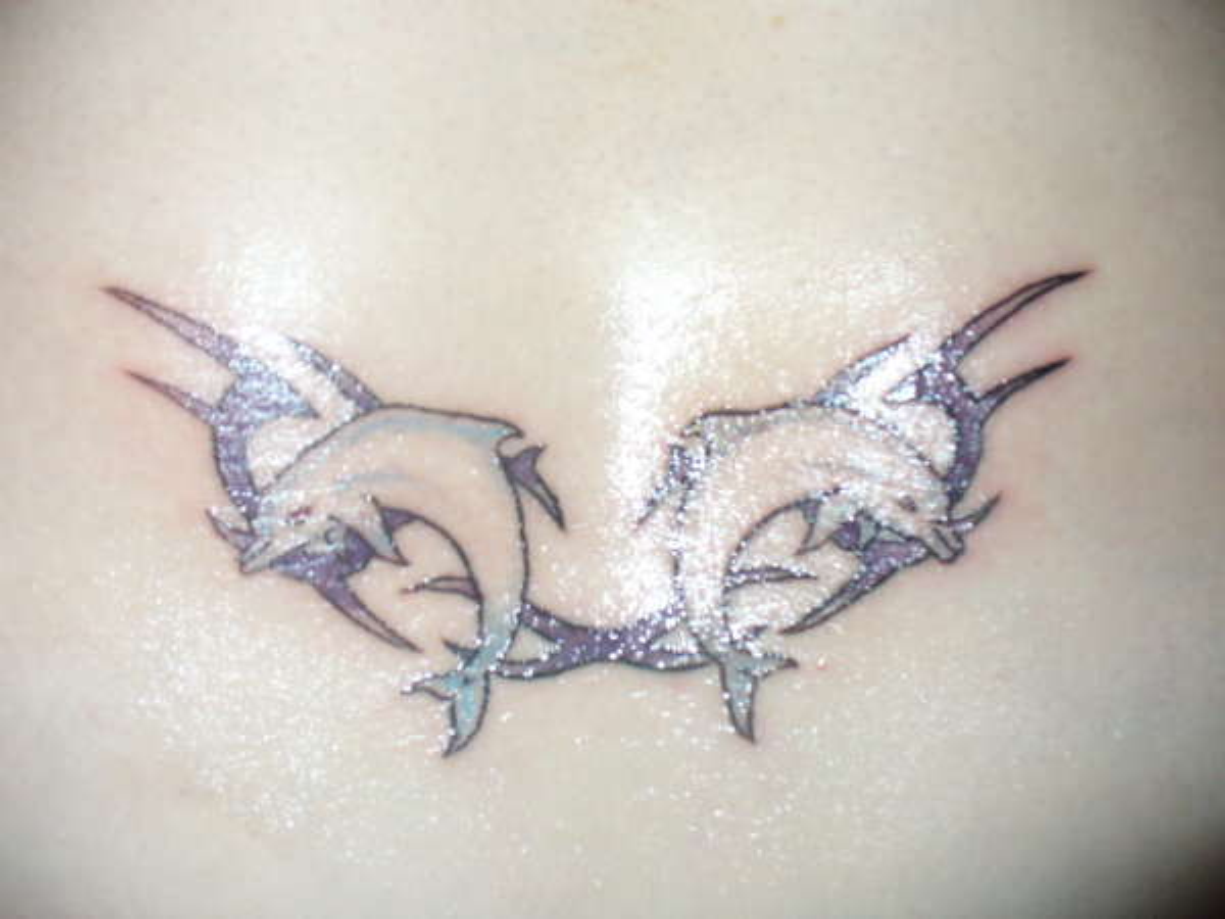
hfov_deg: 50.1
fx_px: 1309
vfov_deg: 38.7
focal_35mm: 37
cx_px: 612
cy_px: 460
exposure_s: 1/60
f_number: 2.8
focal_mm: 6.1
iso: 100
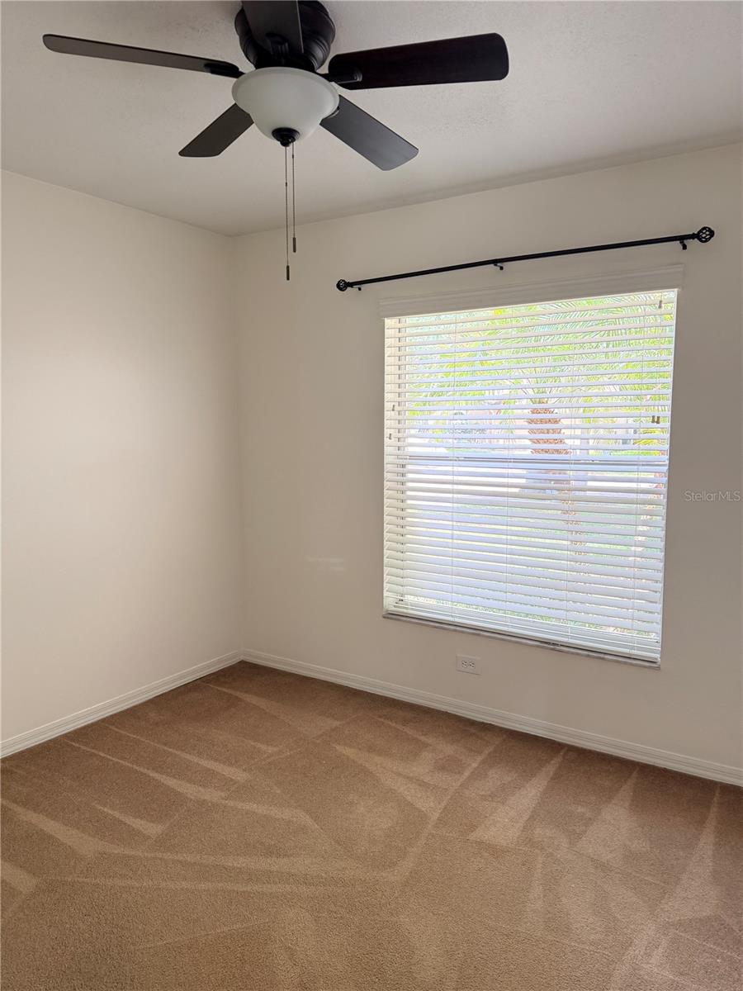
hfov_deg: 56.8
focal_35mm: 24
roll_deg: -0.3
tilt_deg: -6.8
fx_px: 687
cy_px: 496
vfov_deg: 71.6
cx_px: 372
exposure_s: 1/125
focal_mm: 6.76
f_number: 1.78
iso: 200
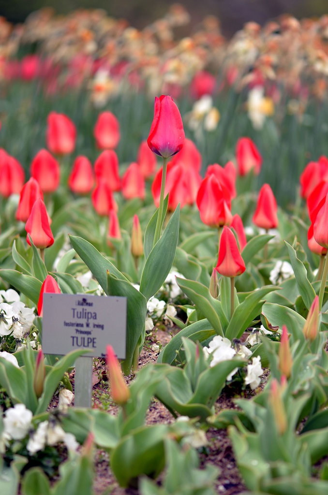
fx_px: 2163
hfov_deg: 8.7
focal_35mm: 158
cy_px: 248
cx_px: 164
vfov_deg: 13.1
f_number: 2.8
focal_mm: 105
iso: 100
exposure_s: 1/100
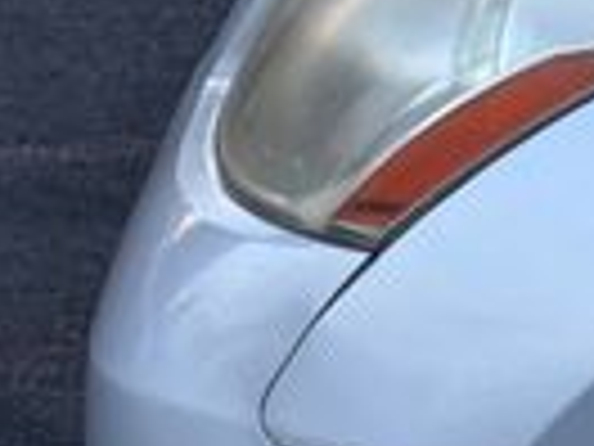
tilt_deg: -24.5
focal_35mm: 252
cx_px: 842
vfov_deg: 5.9
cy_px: 577
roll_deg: -1.5
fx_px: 4324
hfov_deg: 7.7
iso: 100
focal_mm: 5.96
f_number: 1.6
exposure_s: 1/87
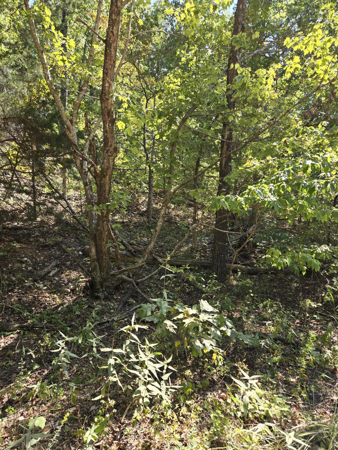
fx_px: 299
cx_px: 169
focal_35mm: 23
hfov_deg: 58.9
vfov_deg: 73.9
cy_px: 225
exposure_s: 1/219
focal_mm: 5.4
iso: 25
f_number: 1.8
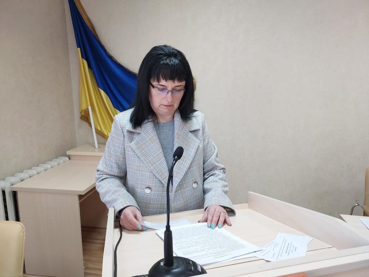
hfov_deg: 63.4
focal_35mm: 28
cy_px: 138
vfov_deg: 49.7
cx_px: 184
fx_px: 298
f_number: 1.8
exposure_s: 1/50
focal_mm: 5.32
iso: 200
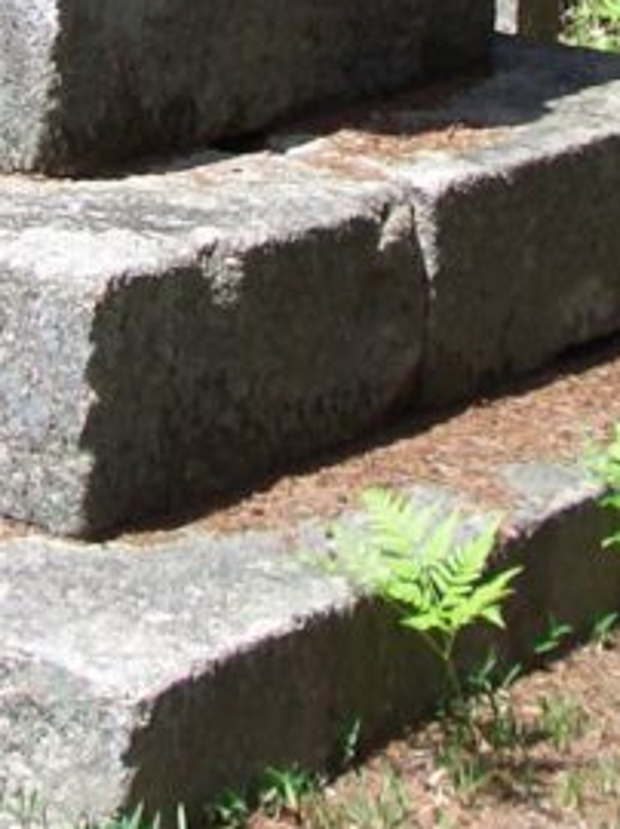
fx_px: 3540
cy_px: -568
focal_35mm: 148
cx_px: -55
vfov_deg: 12.4
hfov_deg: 9.9
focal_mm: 8
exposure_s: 1/160
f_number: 4.8
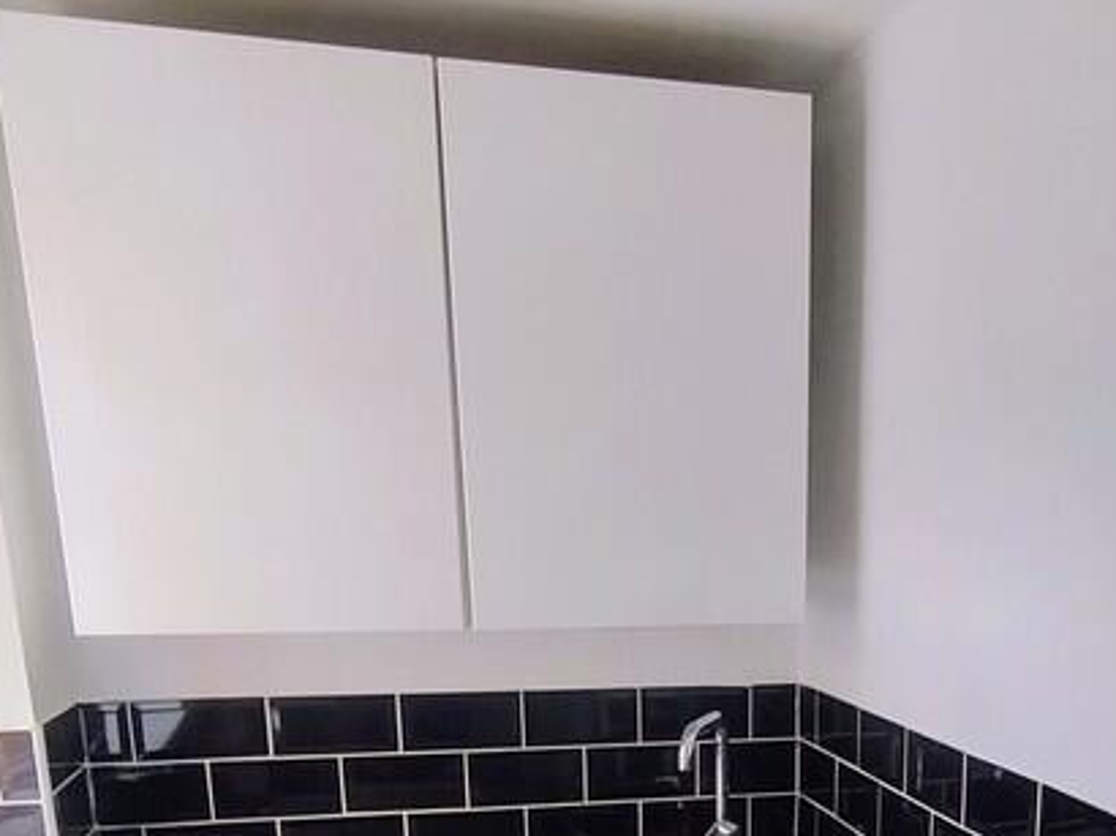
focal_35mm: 40
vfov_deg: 32.6
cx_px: 808
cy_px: 863
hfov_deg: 45.5
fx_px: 1289
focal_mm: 1.66
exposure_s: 1/50
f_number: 2.2
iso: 123
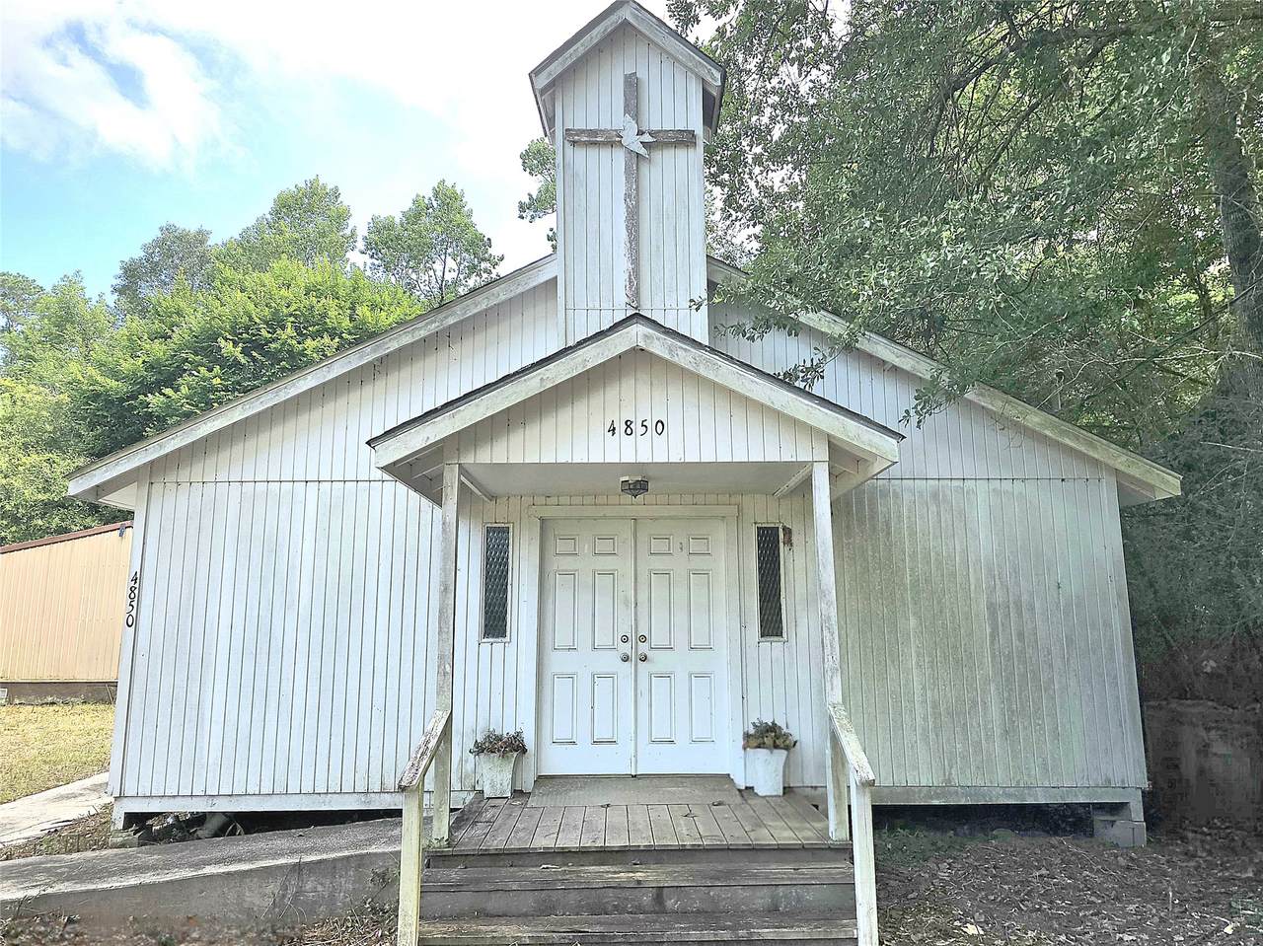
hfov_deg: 73.9
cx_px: 632
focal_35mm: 23
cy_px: 473
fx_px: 839
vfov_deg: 58.8
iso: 12
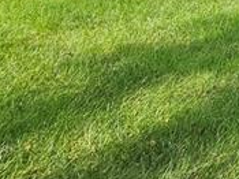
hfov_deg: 16.0
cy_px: -231
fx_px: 524
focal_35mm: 76
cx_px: 541
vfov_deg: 14.2
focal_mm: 2.2
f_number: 2.2
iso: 50
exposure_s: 1/303
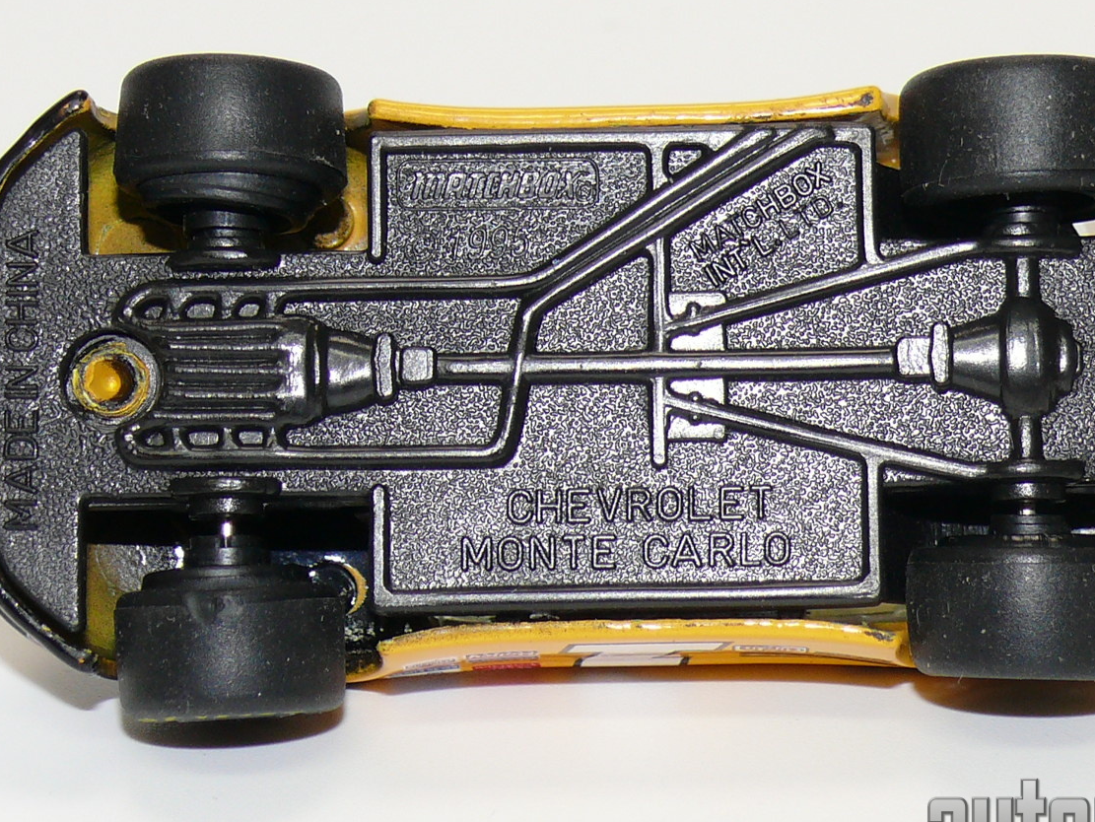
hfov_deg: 11.8
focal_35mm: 167
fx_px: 5284
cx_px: 700
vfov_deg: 8.9
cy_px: 318
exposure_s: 1/30
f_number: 4
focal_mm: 14.3
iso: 100
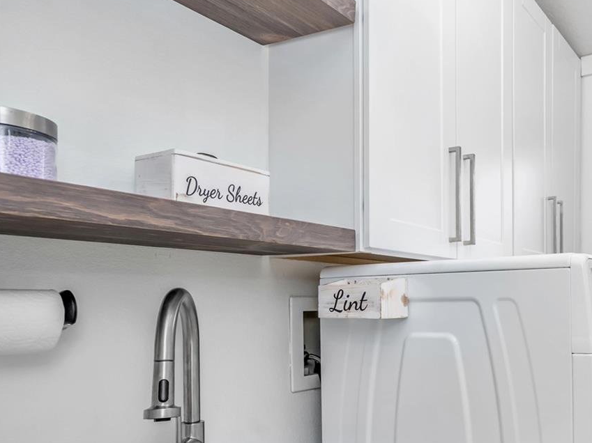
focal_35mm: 29
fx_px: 496
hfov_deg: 55.8
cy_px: 294
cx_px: 499
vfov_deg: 47.4
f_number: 6.7
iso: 250
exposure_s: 1/60
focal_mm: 16
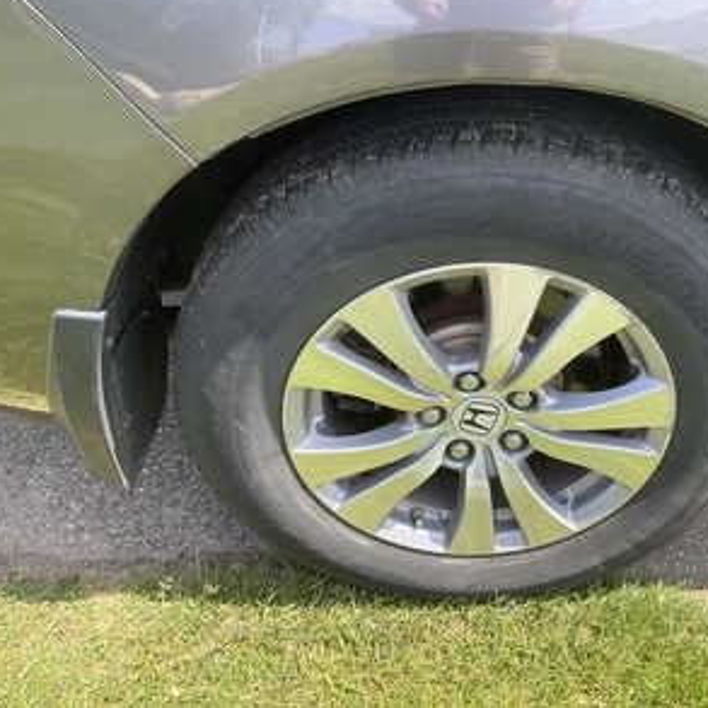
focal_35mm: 35
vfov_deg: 47.2
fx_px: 810
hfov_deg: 46.5
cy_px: 348
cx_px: 471
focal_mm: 3
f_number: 1.8
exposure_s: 1/365
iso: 25
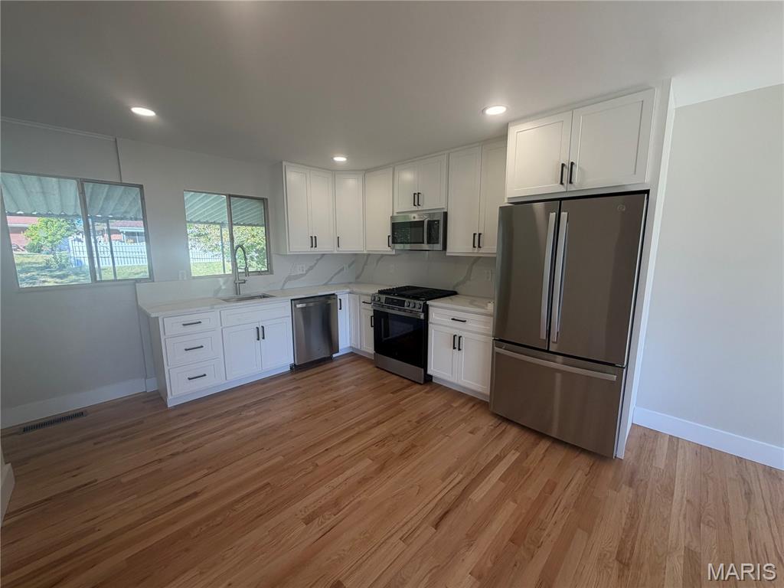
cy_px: 294
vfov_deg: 85.7
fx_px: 317
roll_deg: +0.4
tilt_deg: -7.3
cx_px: 392
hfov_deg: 102.1
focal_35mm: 14
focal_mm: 2.22
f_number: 2.2
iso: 64
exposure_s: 1/125
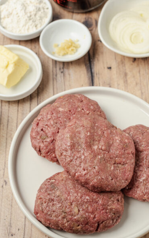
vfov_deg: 31.4
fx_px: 423
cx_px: 94
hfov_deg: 19.9
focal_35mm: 65
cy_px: 148
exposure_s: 1/20
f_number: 7.1
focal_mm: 50
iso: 320
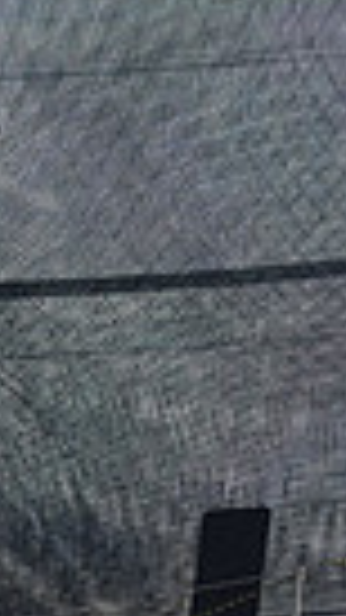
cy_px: 515
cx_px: -894
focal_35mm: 377
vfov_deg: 5.7
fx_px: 6153
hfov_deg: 3.1
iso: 250
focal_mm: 85
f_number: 5
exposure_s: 1/800
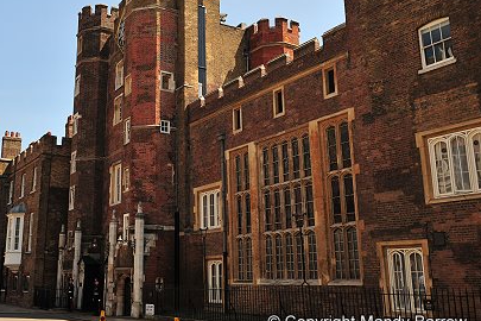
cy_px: 136
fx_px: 521
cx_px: 193
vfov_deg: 34.1
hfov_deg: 49.3
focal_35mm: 39
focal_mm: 20
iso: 200
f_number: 8
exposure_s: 1/250
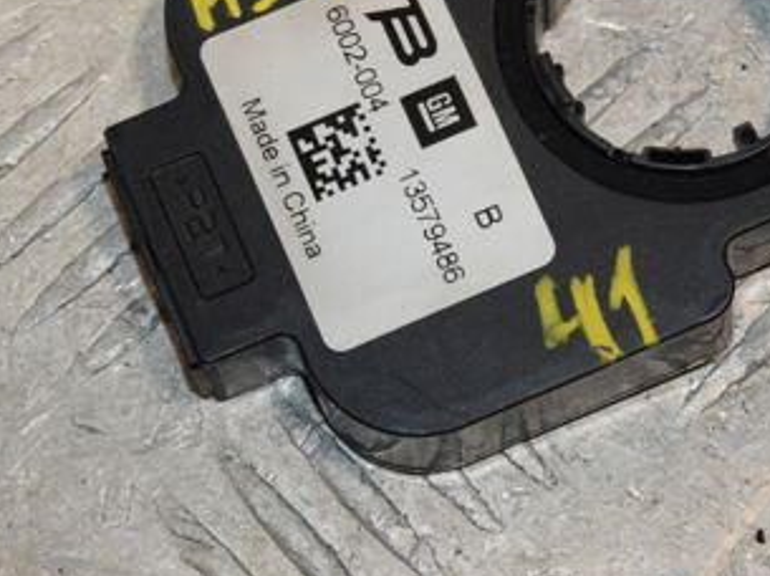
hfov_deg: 9.3
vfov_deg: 7.0
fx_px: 4710
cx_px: 502
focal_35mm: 212
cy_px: 96
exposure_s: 1/200
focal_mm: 70
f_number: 10
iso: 1600
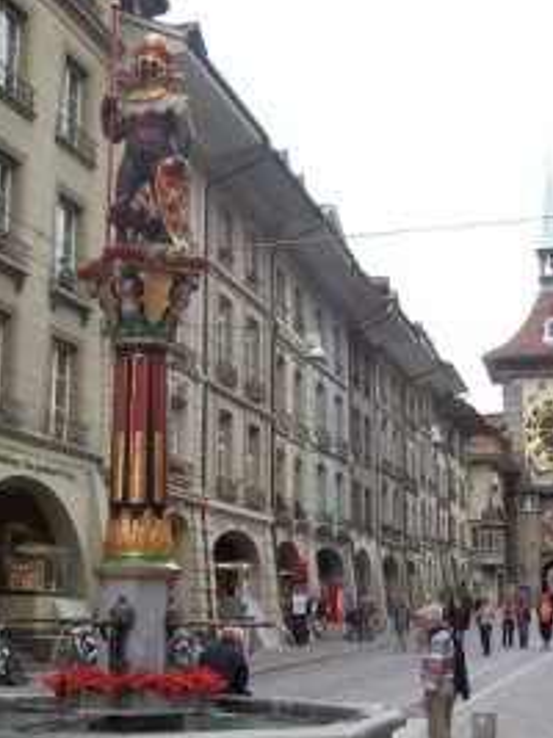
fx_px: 1151
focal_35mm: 54
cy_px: 431
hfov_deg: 27.0
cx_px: 227
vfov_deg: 35.5
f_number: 2.7
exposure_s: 1/457
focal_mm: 6
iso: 80
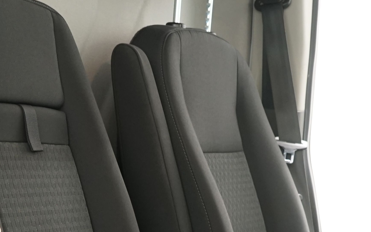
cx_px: 128
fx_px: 1001
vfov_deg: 13.0
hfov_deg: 20.9
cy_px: 254
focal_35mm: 99
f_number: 5.6
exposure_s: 1/3
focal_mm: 28
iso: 800
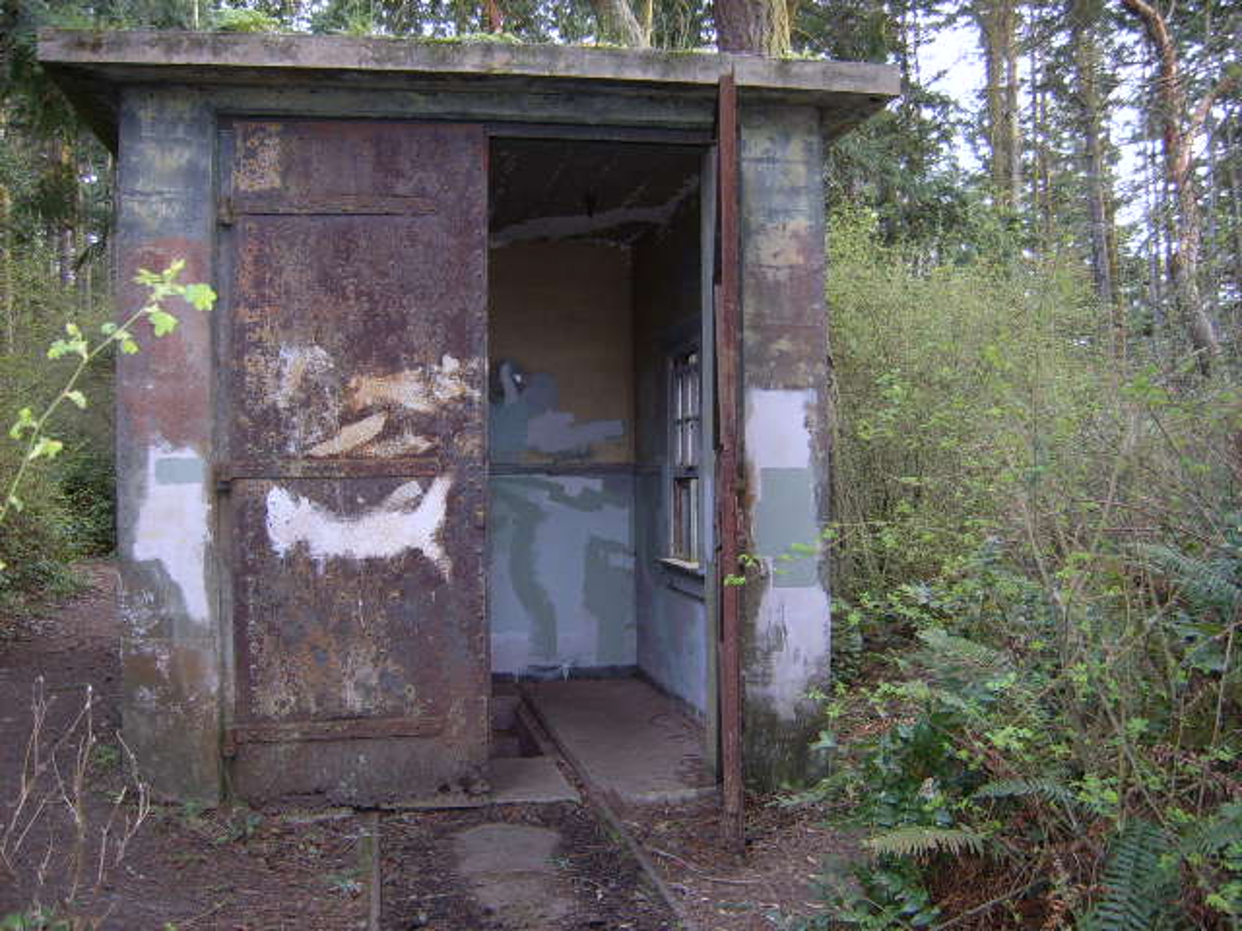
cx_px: 621
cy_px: 466
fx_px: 1256
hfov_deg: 52.6
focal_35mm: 35
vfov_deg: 40.7
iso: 69
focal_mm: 5.8
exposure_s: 1/30
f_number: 2.8
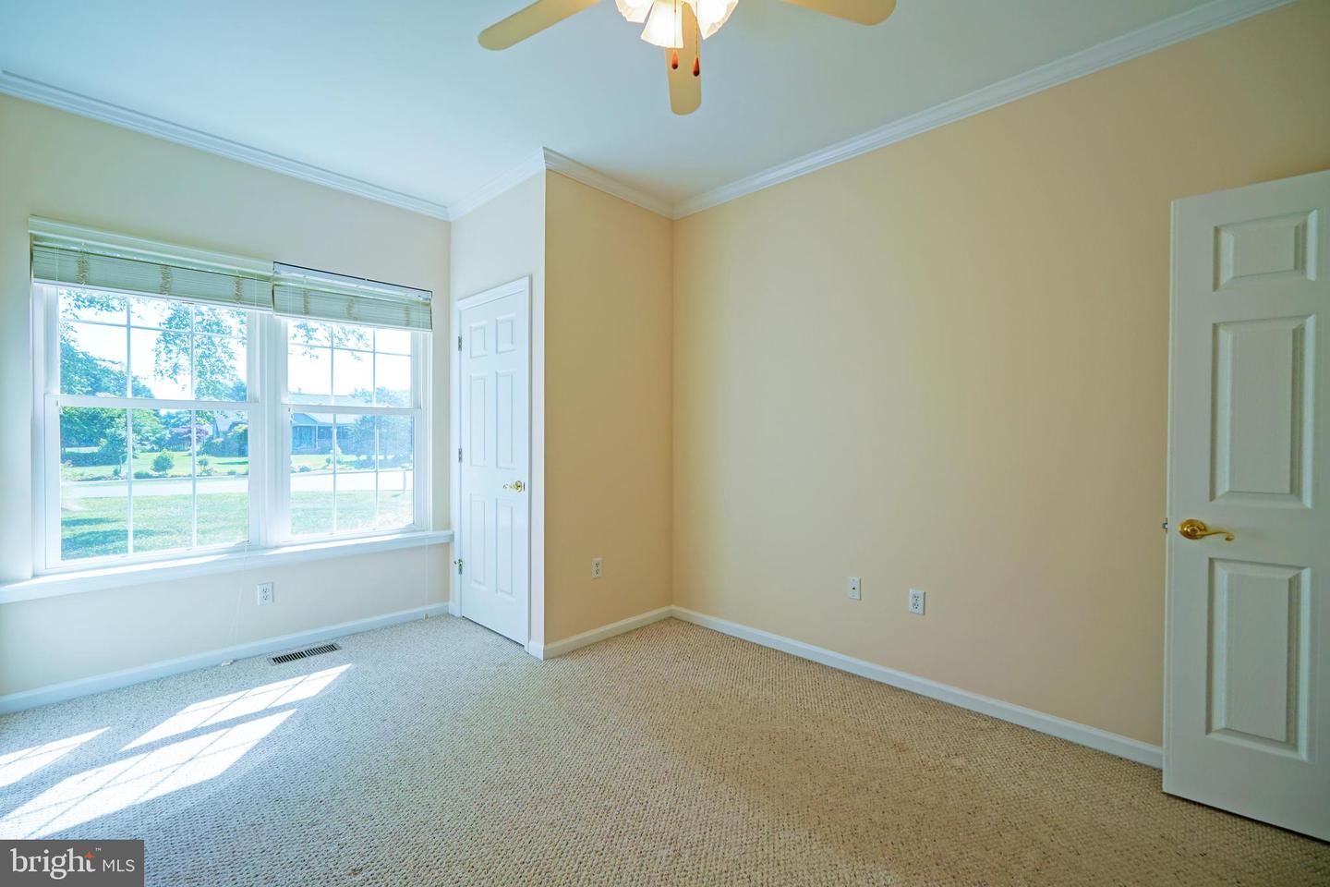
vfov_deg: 77.3
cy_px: 444
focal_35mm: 15
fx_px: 554
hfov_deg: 100.4
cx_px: 665
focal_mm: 10
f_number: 4.5
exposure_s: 1/80
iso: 100
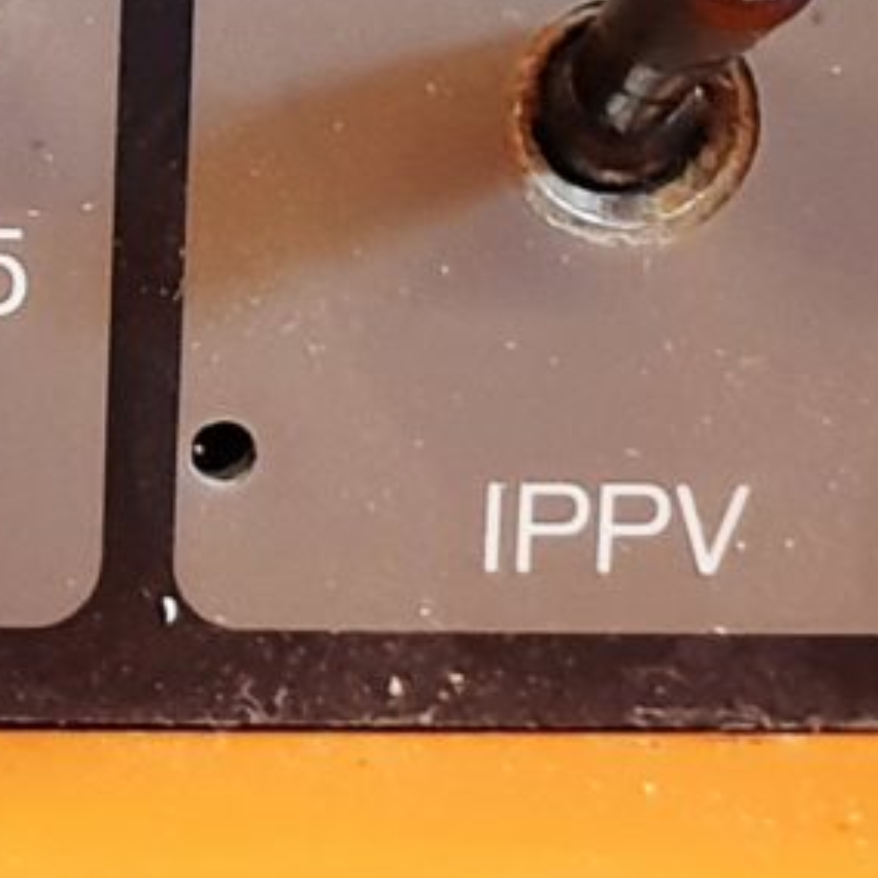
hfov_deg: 8.1
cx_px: -887
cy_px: -665
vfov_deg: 8.2
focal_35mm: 207
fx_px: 5940
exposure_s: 1/50
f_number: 2.4
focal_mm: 4.3
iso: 200
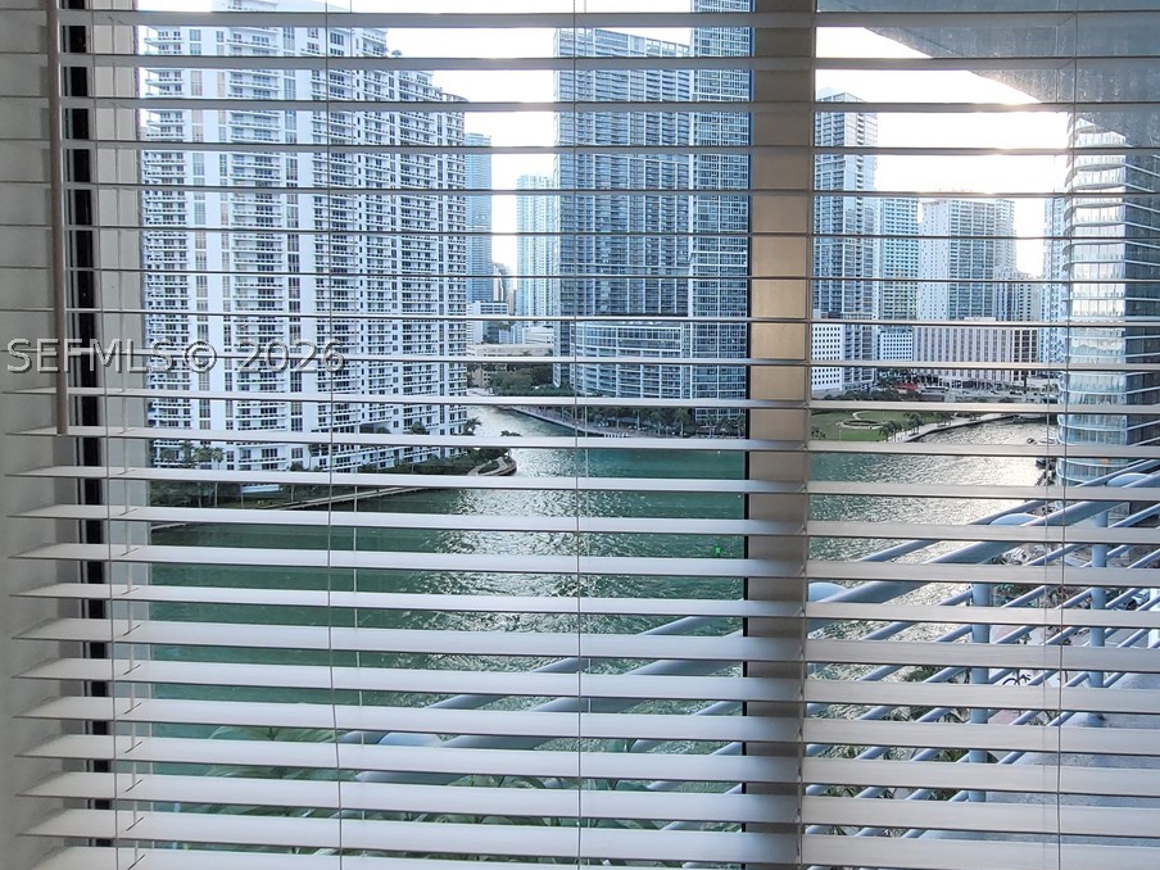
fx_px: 771
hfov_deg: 72.5
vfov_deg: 58.5
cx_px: 738
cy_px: 355
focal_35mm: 23
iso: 40
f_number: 2.2
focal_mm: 1.74
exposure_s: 1/120
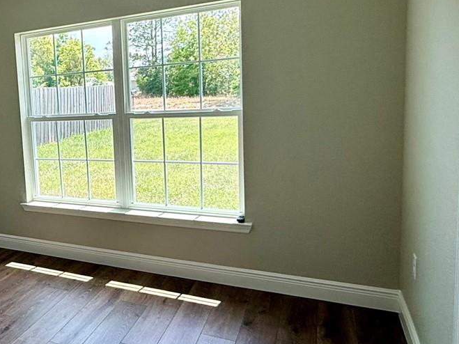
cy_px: 143
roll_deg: +3.4
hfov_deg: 48.0
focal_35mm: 34
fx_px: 451
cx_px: 40
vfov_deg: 41.6
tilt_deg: -6.1
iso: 64
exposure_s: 1/209
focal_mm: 2.22
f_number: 2.2
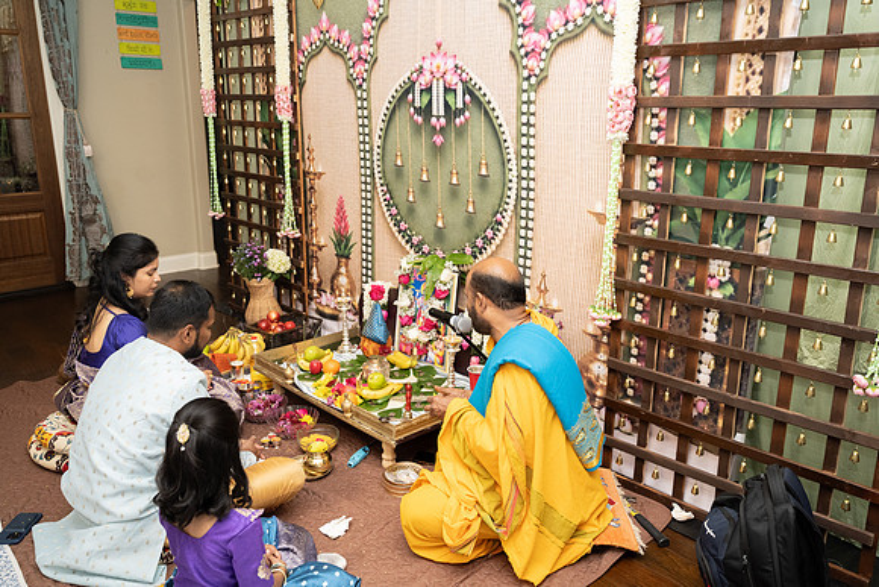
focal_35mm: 28
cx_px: 440
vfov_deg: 45.7
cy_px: 294
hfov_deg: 64.6
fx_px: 696
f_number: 3.5
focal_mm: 28
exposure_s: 1/160
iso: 1000
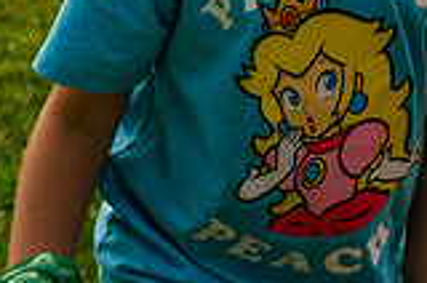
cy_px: -120
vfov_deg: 4.5
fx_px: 3551
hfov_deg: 6.9
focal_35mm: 300
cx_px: 246
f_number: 7.1
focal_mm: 55
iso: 200
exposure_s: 1/200
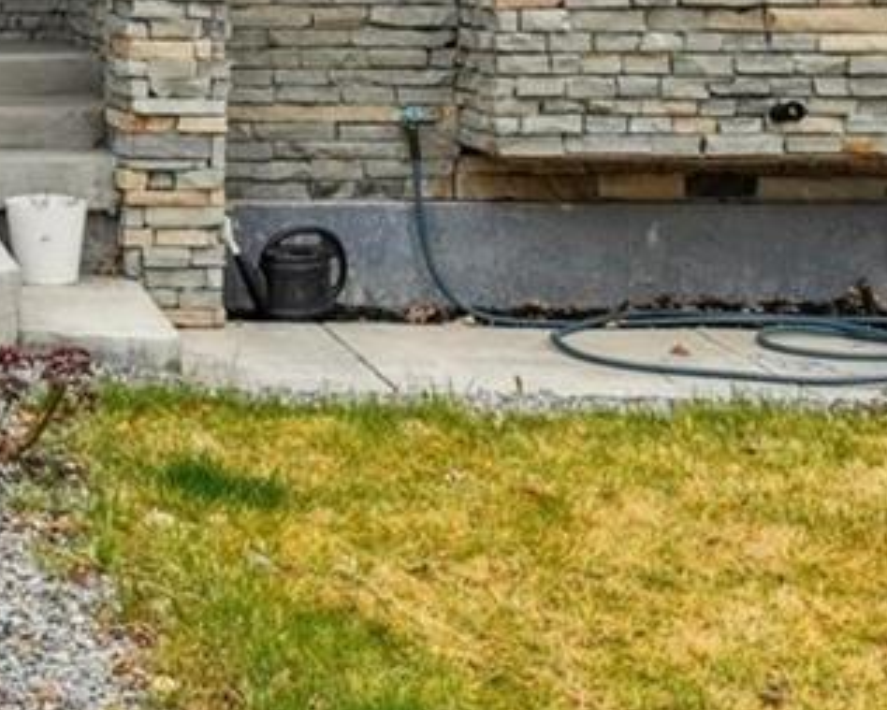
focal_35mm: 95
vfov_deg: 14.7
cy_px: -463
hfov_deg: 18.9
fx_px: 2495
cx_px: -225
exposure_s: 1/200
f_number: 11
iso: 400
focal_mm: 20
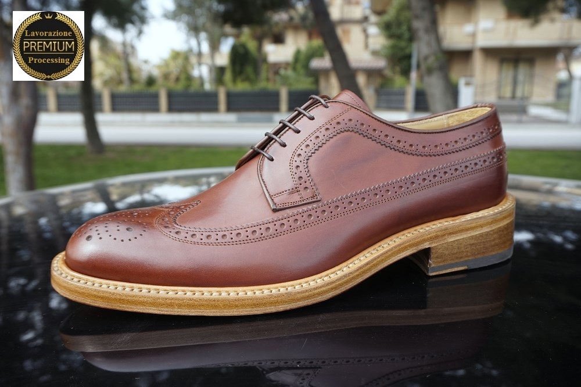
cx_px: 290
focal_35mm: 30
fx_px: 484
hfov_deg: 61.9
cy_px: 194
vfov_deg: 43.6
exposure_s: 1/80
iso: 100
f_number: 5.6
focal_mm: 20
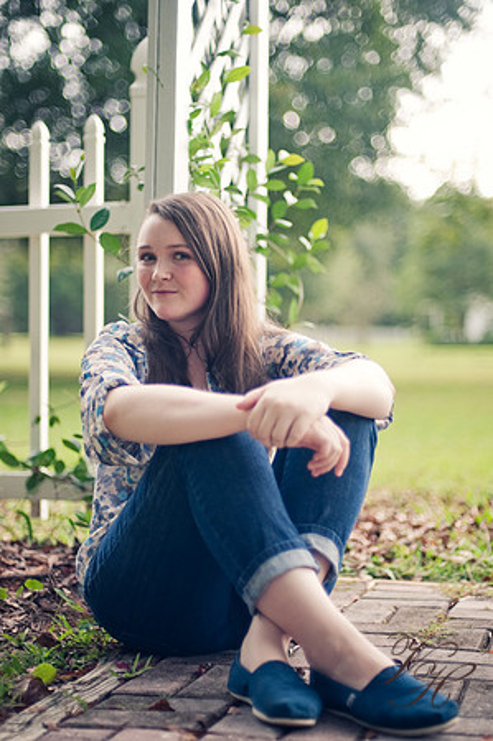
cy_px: 370
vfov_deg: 39.6
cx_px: 246
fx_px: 1029
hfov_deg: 26.9
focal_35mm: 50
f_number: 1.4
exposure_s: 1/320
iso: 200
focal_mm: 50
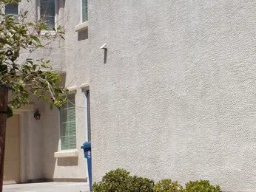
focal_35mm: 71
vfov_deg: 20.7
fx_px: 525
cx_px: 334
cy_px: 92
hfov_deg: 24.0
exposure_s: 1/1600
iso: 100
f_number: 4
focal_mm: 4.3
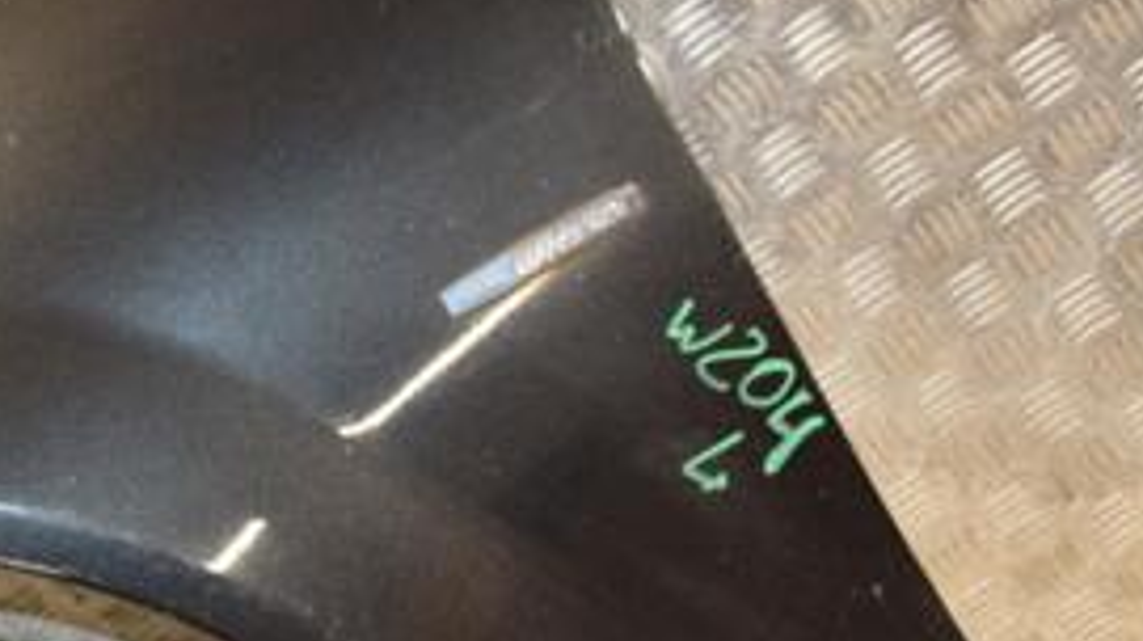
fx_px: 2216
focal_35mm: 73
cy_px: 409
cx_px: -42
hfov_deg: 27.1
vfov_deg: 16.4
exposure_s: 1/160
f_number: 5
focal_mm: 21
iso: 800
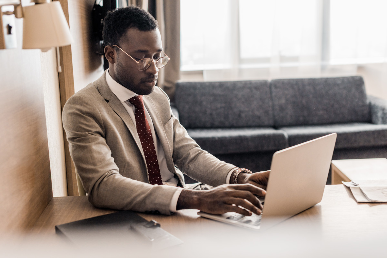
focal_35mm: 50
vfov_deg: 27.0
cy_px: 129
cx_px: 194
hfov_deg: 39.6
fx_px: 538
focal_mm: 50
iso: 400
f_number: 3.2
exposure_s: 1/100
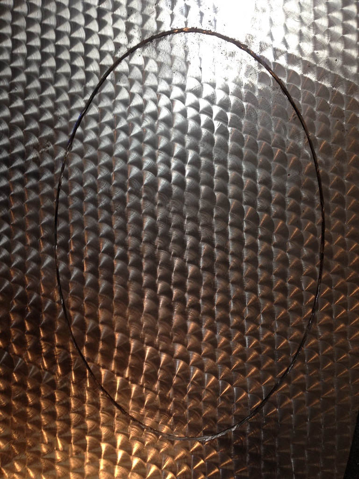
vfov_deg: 55.4
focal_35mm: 33
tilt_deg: -89.2
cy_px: 240
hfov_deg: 42.9
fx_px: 456
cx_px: 180
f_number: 2.4
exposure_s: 1/24
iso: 50
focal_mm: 4.12
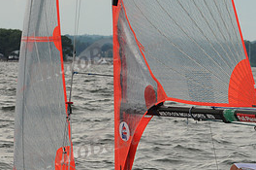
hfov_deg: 6.6
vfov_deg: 4.4
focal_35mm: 313
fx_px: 2222
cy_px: 184
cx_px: 213
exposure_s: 1/500
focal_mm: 95
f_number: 6.3
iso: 200
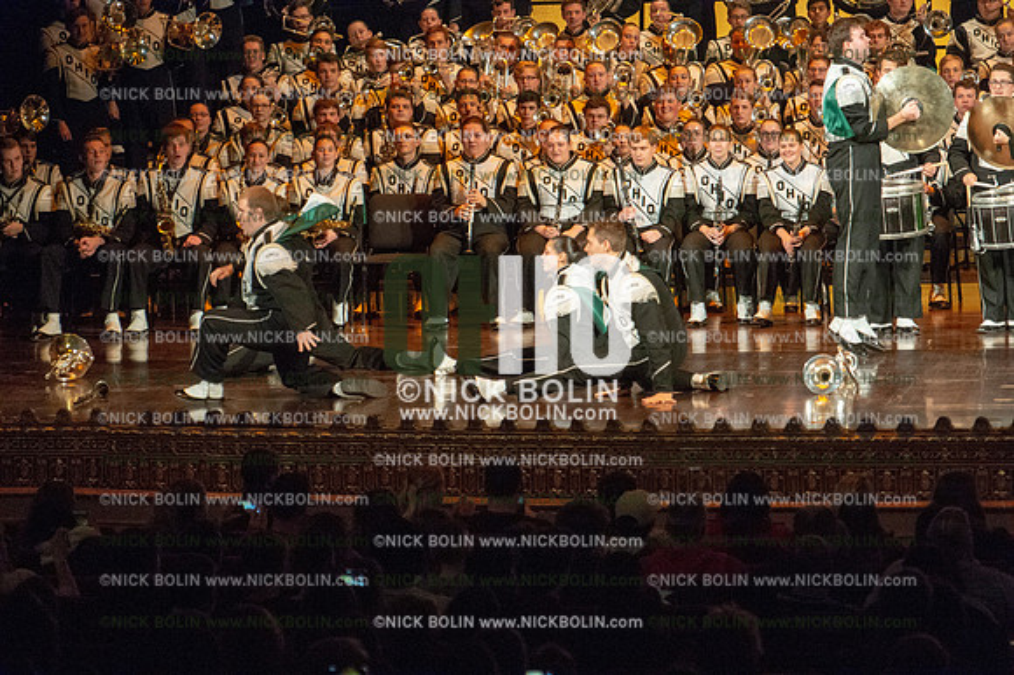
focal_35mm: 190
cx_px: 507
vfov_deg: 7.2
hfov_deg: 10.8
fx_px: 5348
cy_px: 338
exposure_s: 1/320
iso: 8000
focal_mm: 190
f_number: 5.6
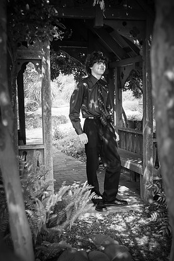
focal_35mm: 52
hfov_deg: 25.9
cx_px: 89
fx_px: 378
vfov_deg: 38.2
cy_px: 136
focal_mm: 32
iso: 200
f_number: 4
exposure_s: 1/250
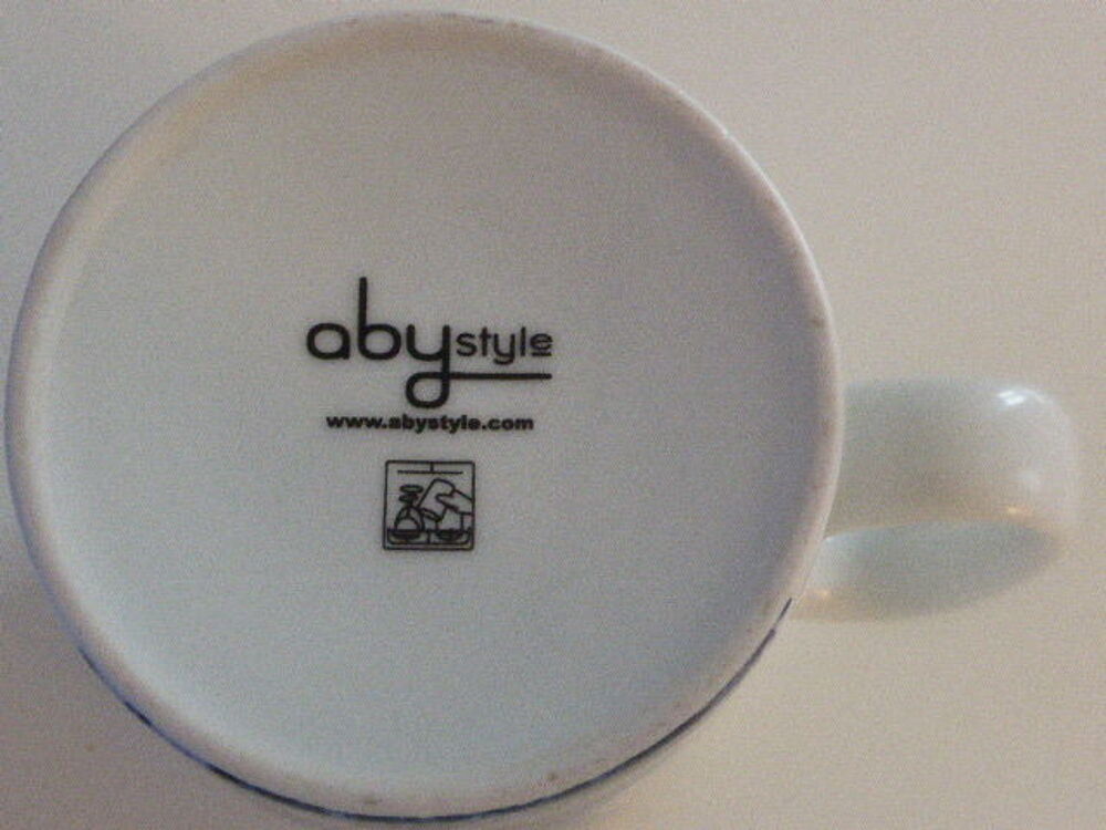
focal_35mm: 61
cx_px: 553
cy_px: 415
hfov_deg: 31.7
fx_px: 1949
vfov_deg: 24.0
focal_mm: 10.3
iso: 800
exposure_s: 1/30
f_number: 4.7
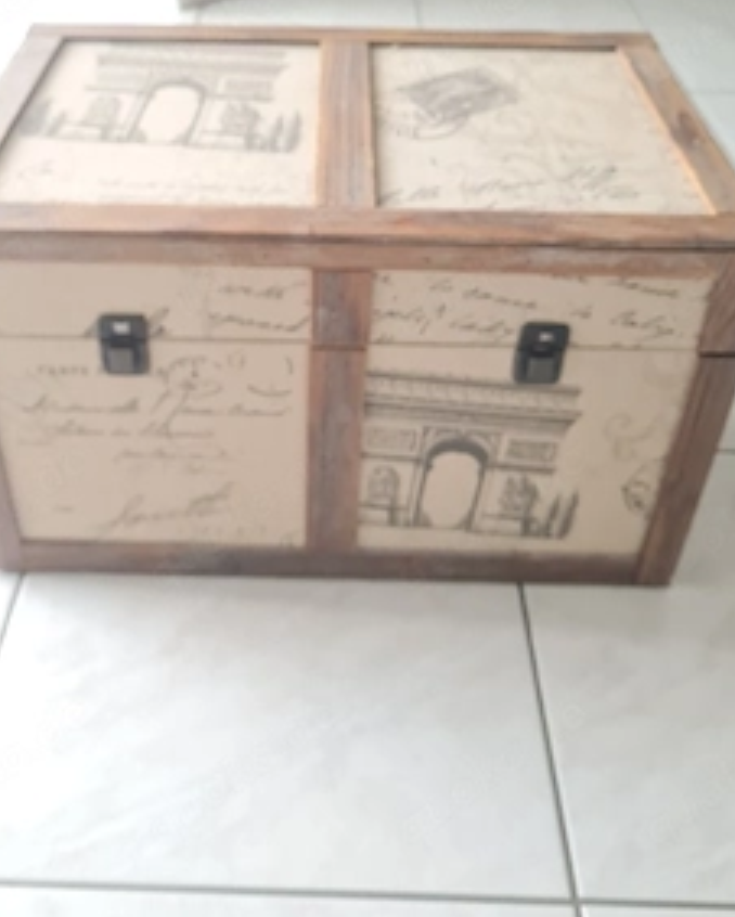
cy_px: 299
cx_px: 312
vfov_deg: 49.3
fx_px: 978
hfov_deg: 41.1
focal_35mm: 36
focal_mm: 5.4
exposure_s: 1/100
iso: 250
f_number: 1.8
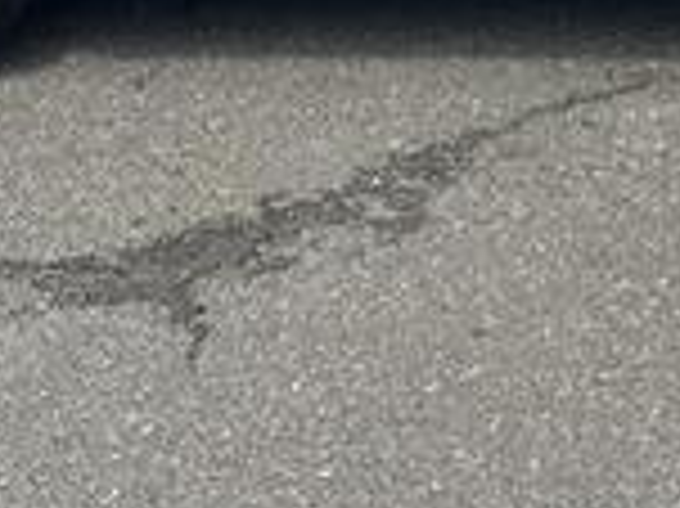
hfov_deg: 24.1
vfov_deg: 16.4
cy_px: -310
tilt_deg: -10.9
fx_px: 1570
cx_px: 527
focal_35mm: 80
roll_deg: -1.9
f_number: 1.78
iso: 80
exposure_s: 1/4762
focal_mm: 6.86
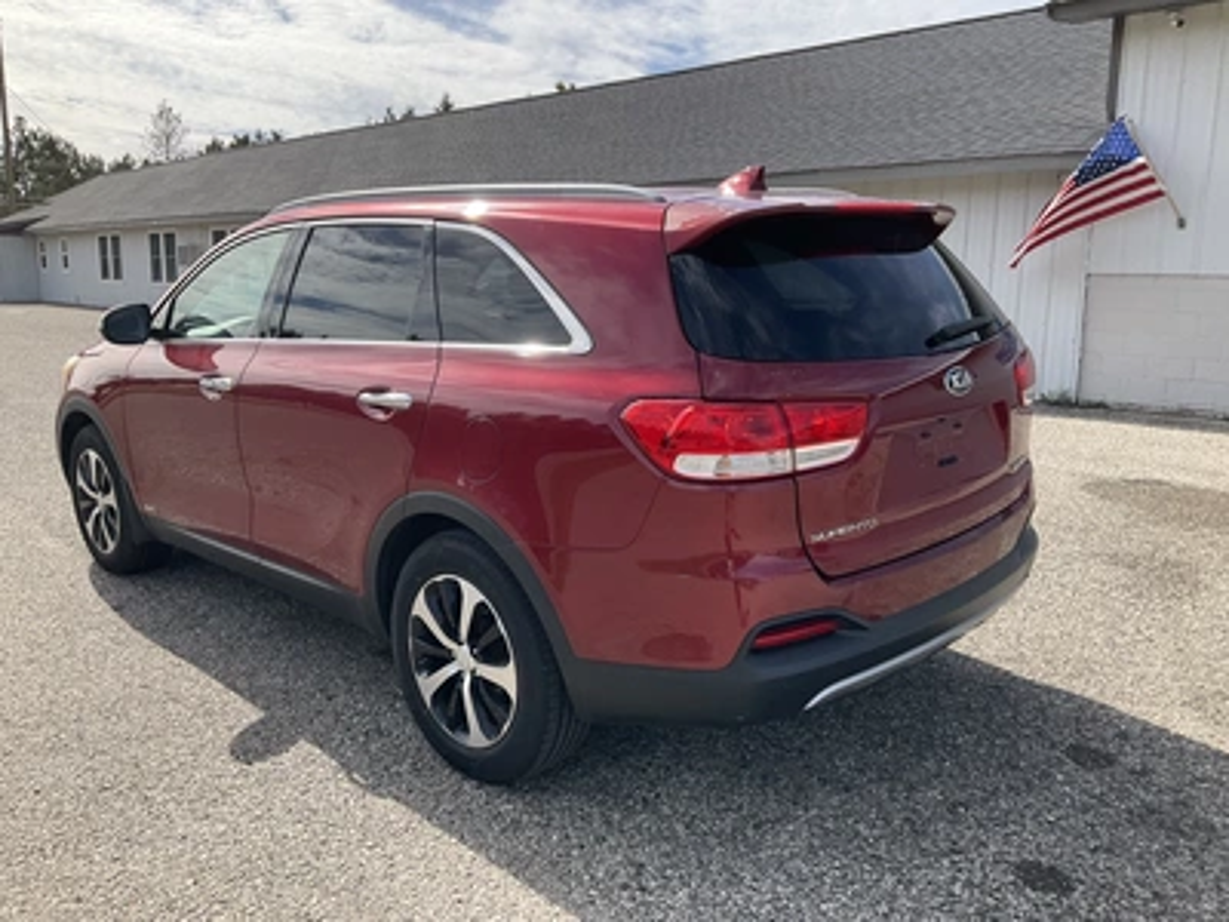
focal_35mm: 29
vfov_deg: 48.2
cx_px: 614
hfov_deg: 61.7
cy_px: 461
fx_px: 1030
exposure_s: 1/1055
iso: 25
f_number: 1.8
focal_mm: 3
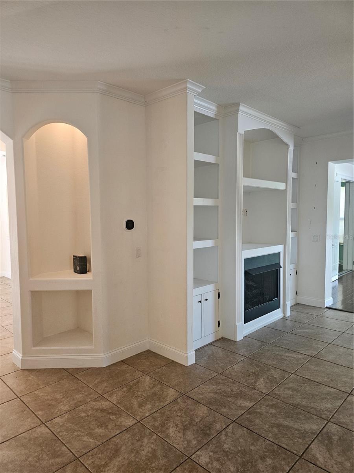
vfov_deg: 73.9
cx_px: 177
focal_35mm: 23
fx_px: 314
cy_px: 236
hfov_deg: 58.9
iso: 250
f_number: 1.7
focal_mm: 6.3
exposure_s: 1/120
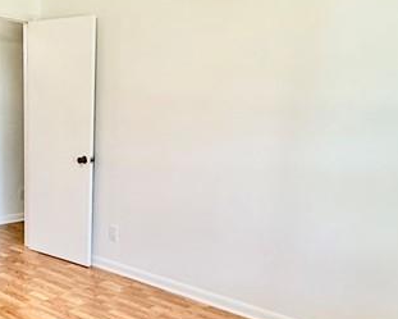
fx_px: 530
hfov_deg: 40.6
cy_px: 213
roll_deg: -1.5
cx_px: 131
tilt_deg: -10.9
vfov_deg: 33.2
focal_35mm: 45
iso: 250
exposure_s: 1/120
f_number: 2.2
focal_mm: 2.22
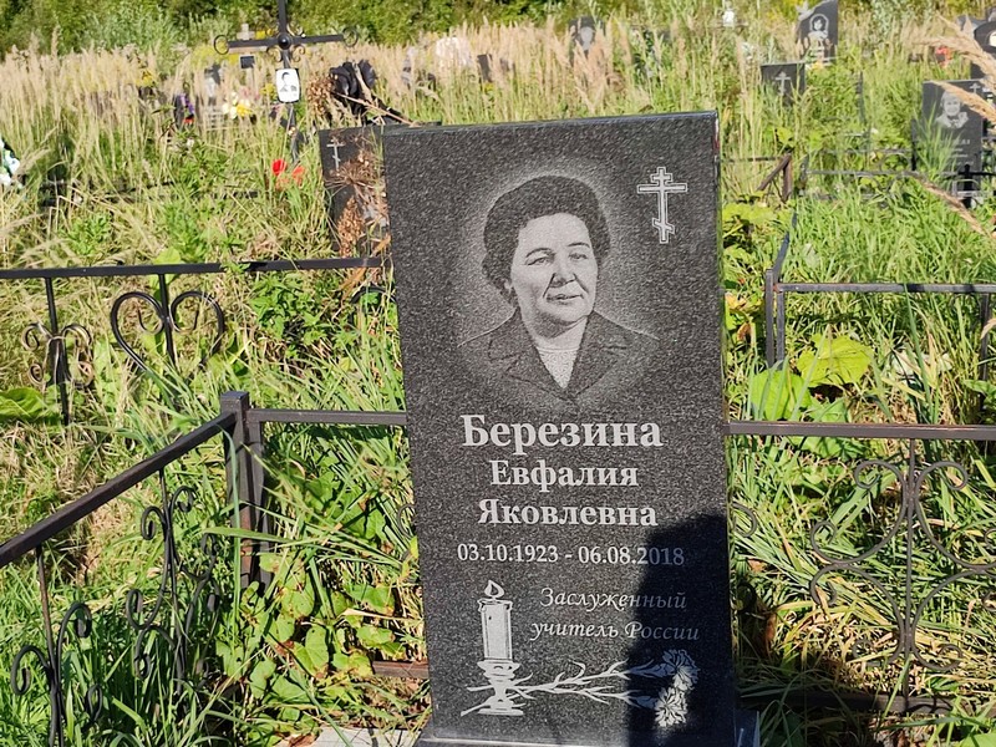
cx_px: 498
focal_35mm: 25
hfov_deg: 69.4
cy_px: 374
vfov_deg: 54.9
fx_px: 719
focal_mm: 6.04
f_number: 1.9
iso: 50
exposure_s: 1/484
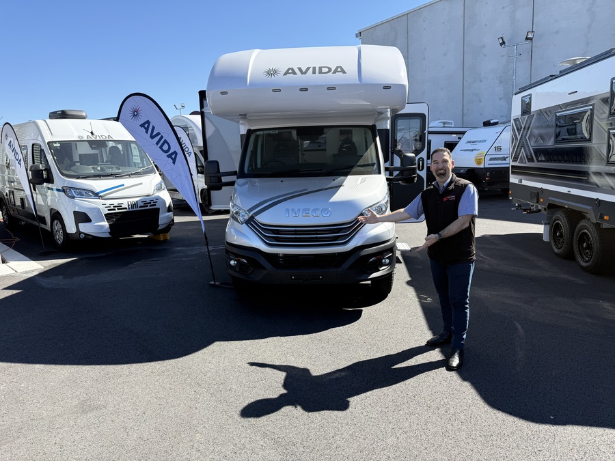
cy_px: 230
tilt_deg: -8.7
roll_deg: +2.8
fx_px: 426
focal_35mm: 24
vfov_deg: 56.8
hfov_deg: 71.6
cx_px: 308
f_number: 1.78
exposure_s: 1/2110
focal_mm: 6.76
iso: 100
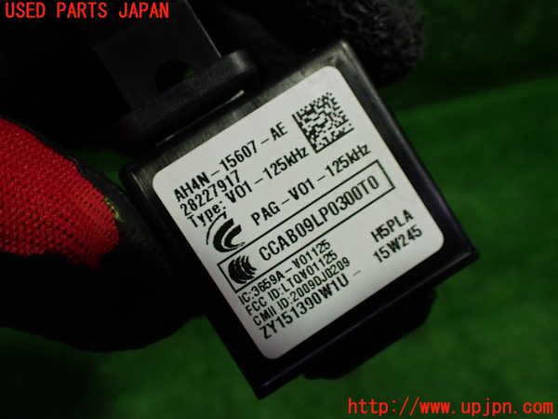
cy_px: 210
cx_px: 279
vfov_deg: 46.8
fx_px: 484
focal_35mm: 30
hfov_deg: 60.0
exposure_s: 1/125
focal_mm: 5.4
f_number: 2.3
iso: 250
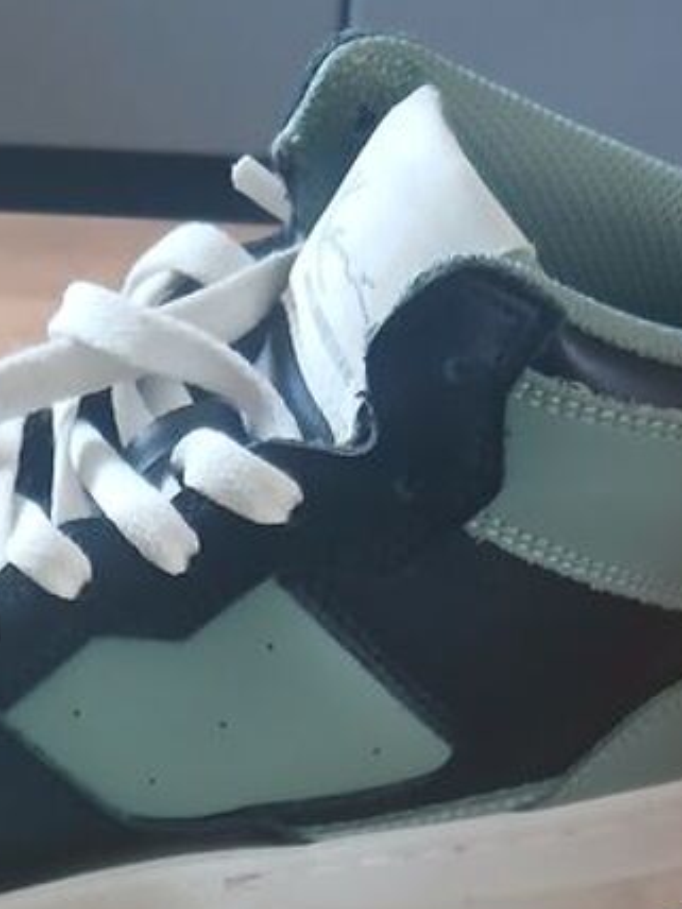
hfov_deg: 18.0
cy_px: 1365
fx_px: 2128
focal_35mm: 81
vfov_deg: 20.6
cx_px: 110
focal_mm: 3.98
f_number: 1.8
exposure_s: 1/33.3
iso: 200
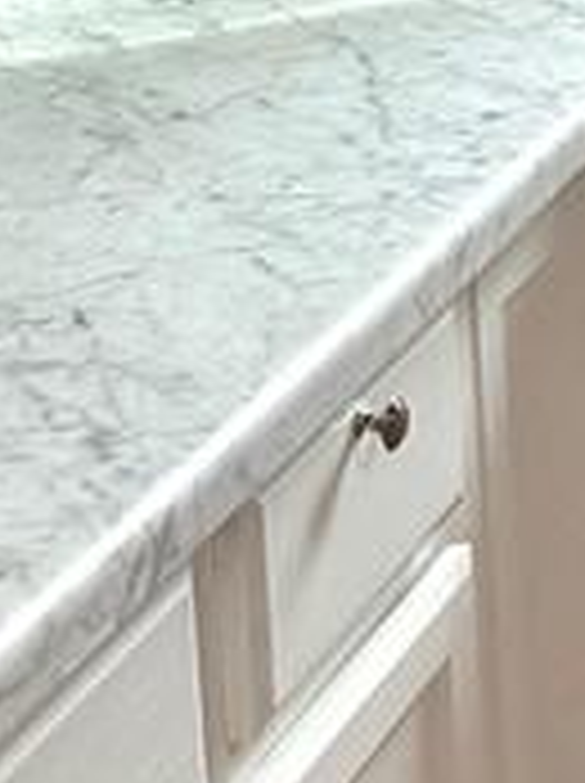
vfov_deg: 17.1
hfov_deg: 12.0
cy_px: -324
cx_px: 1274
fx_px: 2394
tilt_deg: -5.9
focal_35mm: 106
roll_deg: -0.6
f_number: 1.78
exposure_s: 1/240
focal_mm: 6.76
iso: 200
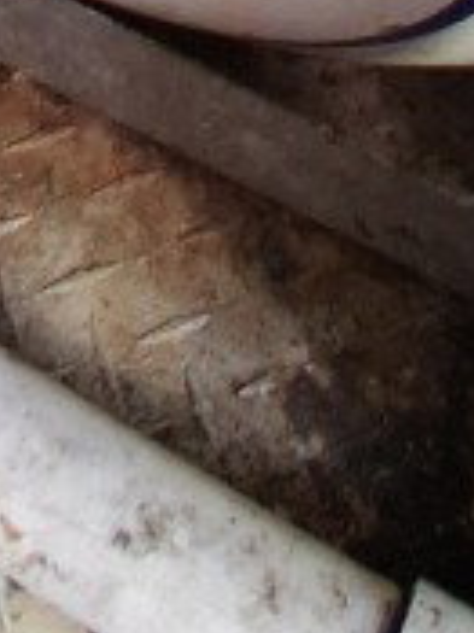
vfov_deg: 17.8
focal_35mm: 79
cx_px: 228
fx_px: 1444
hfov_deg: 18.6
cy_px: -609
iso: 200
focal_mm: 1.4
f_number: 2.2
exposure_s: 1/50
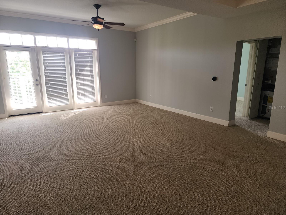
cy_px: 108
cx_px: 143
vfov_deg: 58.9
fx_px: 190
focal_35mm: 23
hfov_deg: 73.9
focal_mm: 6.4
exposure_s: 1/60
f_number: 1.8
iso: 25
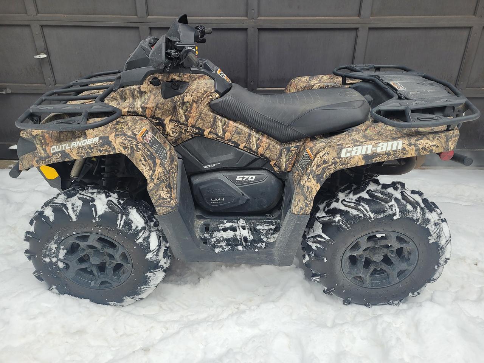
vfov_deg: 53.1
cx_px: 242
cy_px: 182
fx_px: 364
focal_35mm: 26
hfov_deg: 67.3
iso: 50
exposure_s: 1/120
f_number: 1.8
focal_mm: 5.4
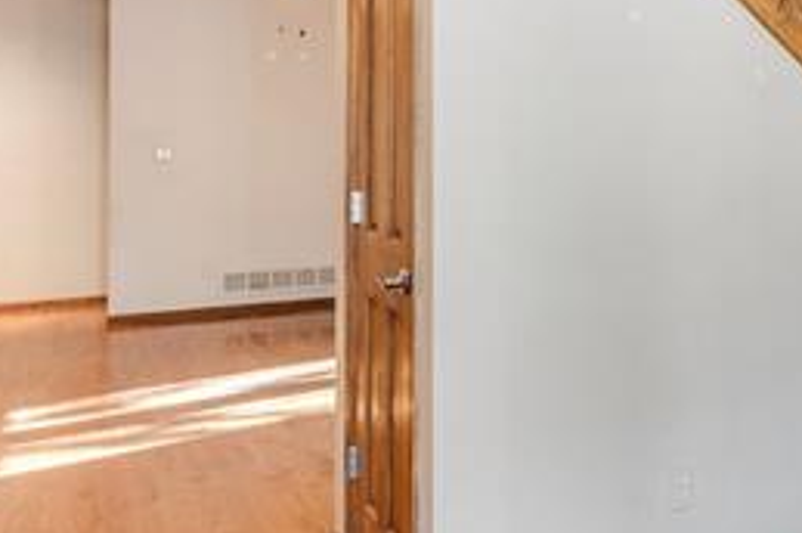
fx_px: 1046
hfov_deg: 36.0
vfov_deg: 28.2
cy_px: 139
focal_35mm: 47
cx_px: 870
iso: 400
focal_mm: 19
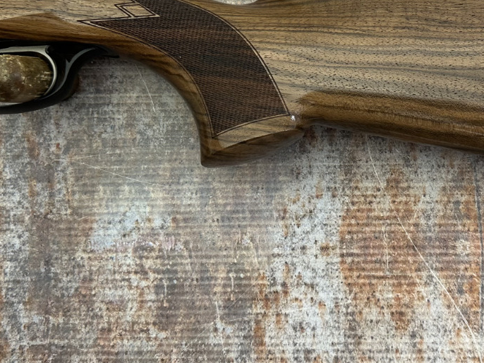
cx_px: 315
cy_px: 91
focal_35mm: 56
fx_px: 783
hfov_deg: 34.1
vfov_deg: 25.8
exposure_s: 1/50
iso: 125
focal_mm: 6.9
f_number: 1.8
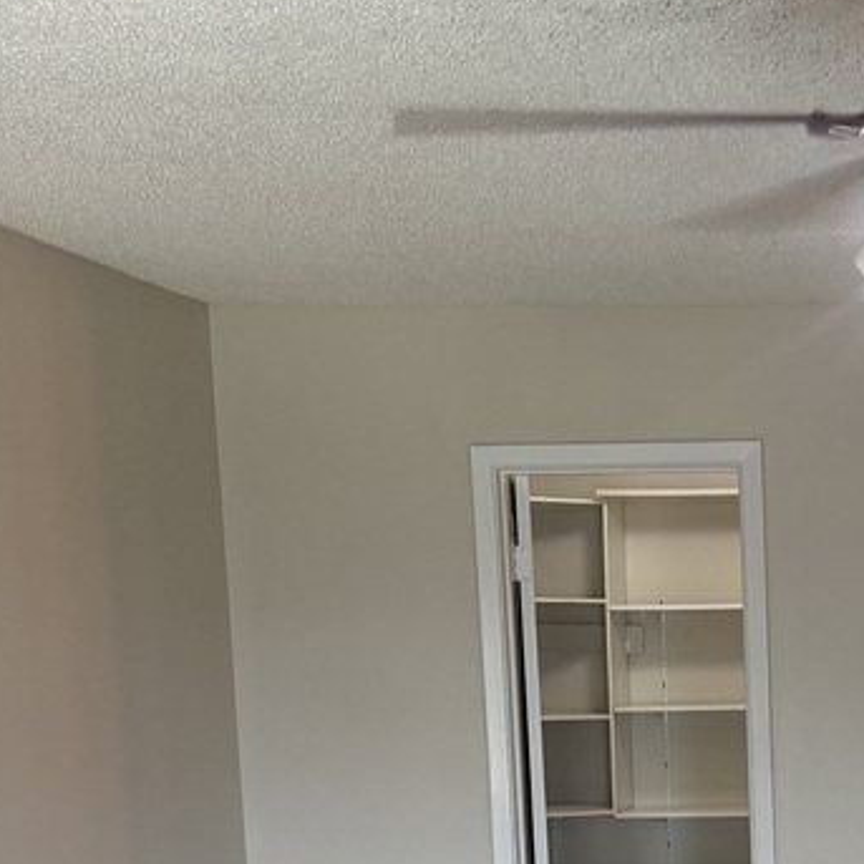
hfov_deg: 18.6
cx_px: 990
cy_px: 1040
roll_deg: +0.2
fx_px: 2513
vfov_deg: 18.5
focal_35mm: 89
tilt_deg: -9.7
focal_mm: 6.76
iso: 200
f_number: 1.78
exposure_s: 1/60
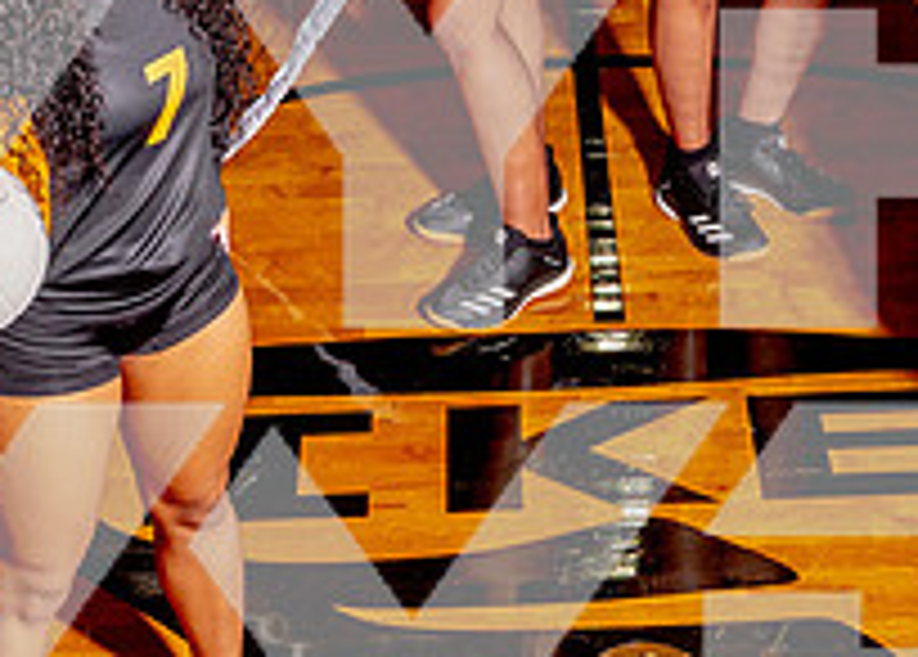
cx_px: 623
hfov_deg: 20.3
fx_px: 2557
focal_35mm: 98
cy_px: 76
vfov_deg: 14.5
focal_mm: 33
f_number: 5.6
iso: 100
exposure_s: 1/125
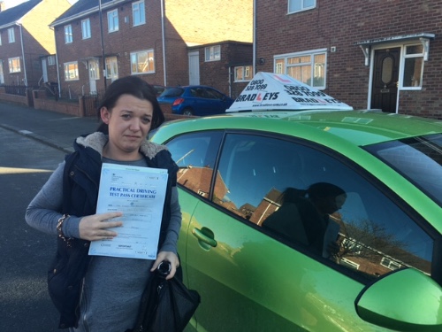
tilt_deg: -9.6
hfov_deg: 61.7
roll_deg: +0.4
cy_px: 166
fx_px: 370
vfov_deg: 48.2
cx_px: 221
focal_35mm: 29
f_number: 2.2
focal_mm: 4.15
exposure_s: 1/223
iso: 25
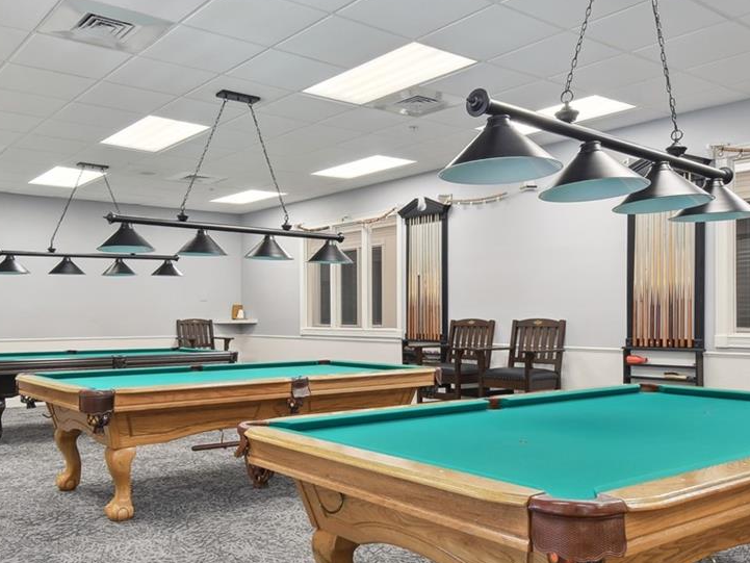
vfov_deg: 44.0
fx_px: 693
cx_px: 319
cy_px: 324
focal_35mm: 32
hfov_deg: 56.6
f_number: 7.1
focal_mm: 10
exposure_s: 1/4
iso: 100
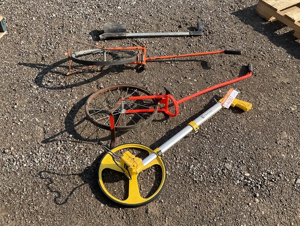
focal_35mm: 36
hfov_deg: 51.3
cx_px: 151
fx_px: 312
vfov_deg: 39.6
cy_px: 93
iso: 25
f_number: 1.8
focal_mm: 3
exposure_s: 1/842
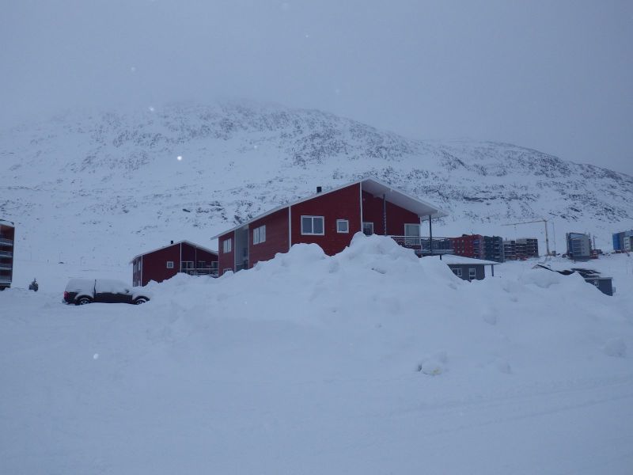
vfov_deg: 49.7
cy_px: 238
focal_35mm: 28
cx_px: 316
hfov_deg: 63.4
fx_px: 512
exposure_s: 1/400
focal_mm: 5
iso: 125
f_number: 4.2
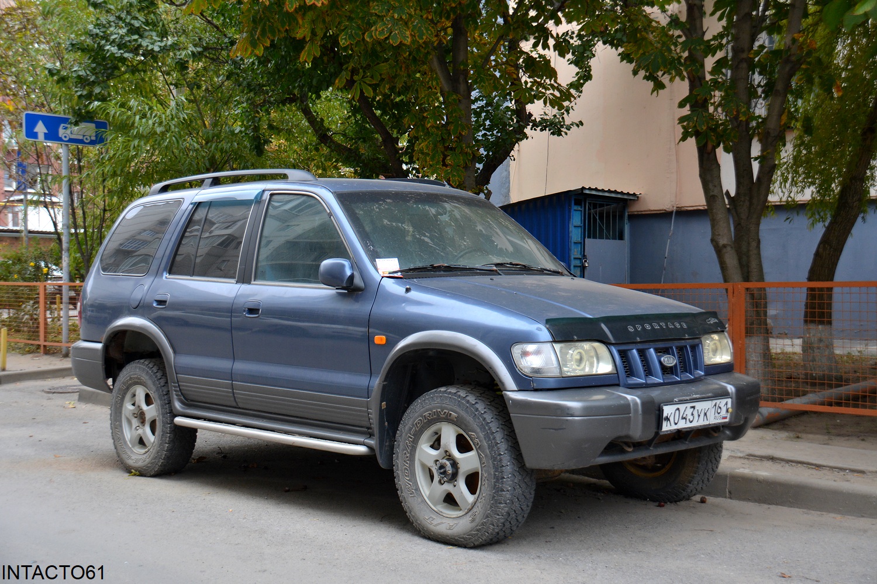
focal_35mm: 48
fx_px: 1169
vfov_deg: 28.1
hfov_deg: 41.1
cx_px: 438
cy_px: 292
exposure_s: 1/100
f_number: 5
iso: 400
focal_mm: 32
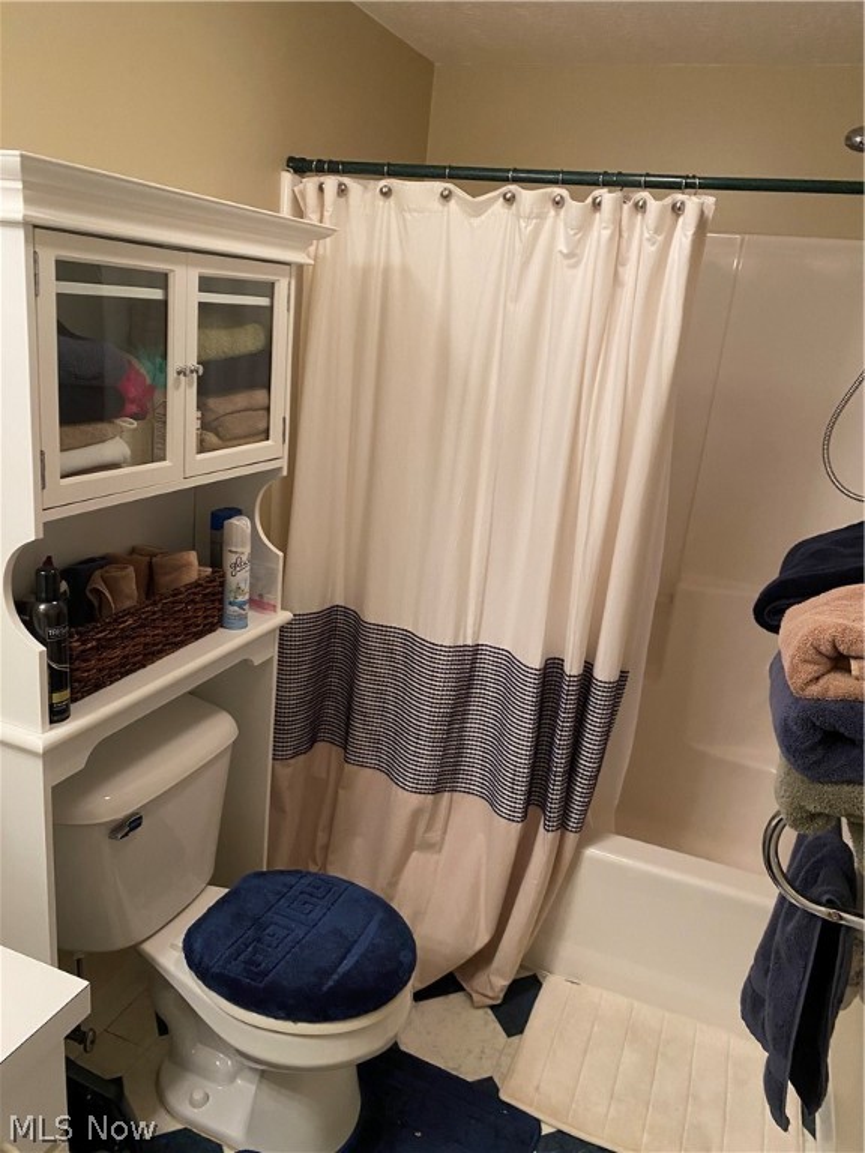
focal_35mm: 26
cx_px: 432
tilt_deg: -17.2
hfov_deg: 53.1
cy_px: 576
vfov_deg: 67.3
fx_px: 866
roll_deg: -4.2
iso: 125
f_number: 1.8
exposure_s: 1/60
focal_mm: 4.25
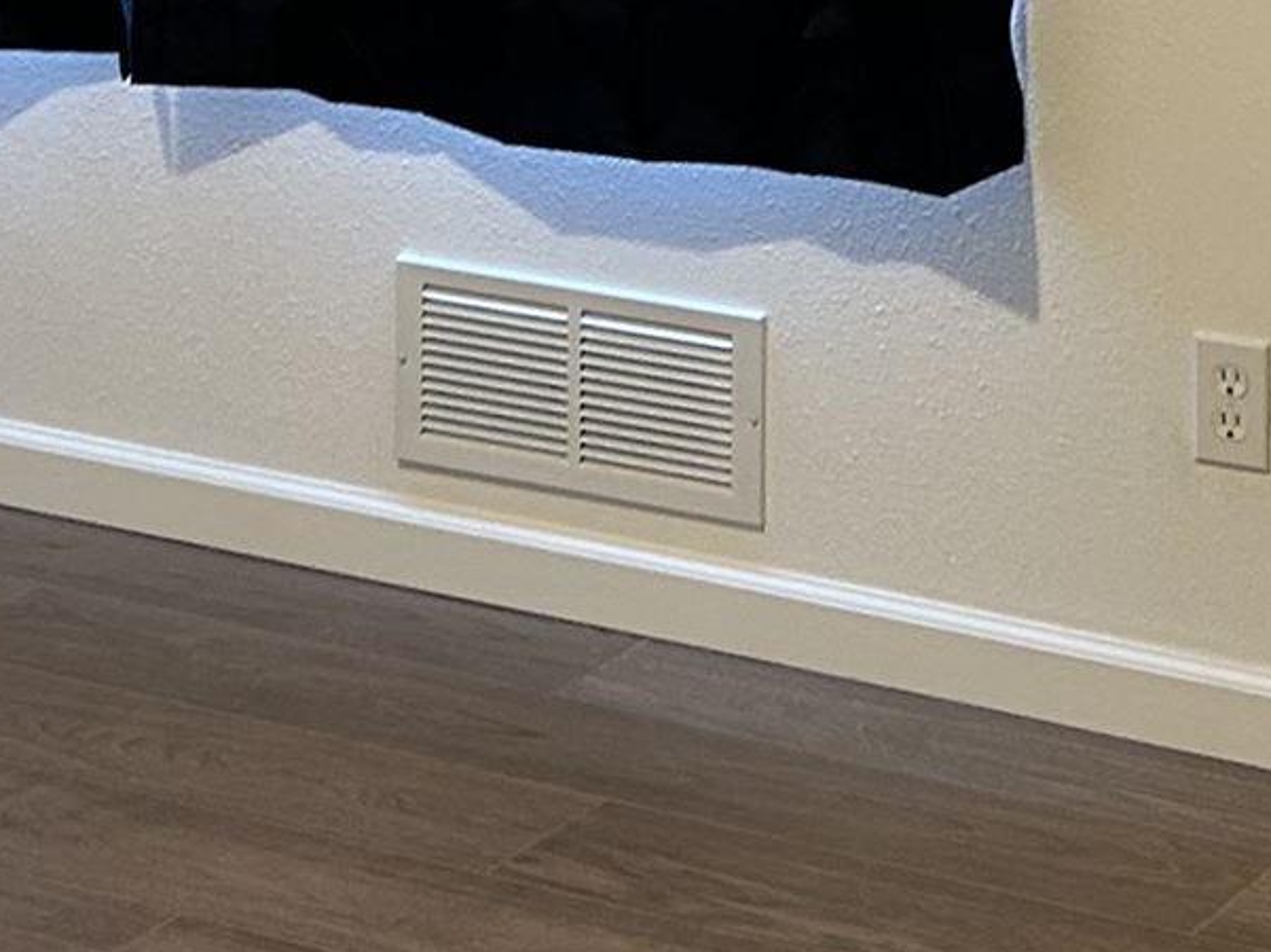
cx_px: 653
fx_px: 4880
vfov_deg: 10.8
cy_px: -326
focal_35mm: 133
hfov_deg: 14.8
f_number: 1.5
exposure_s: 1/60
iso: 160
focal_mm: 5.7
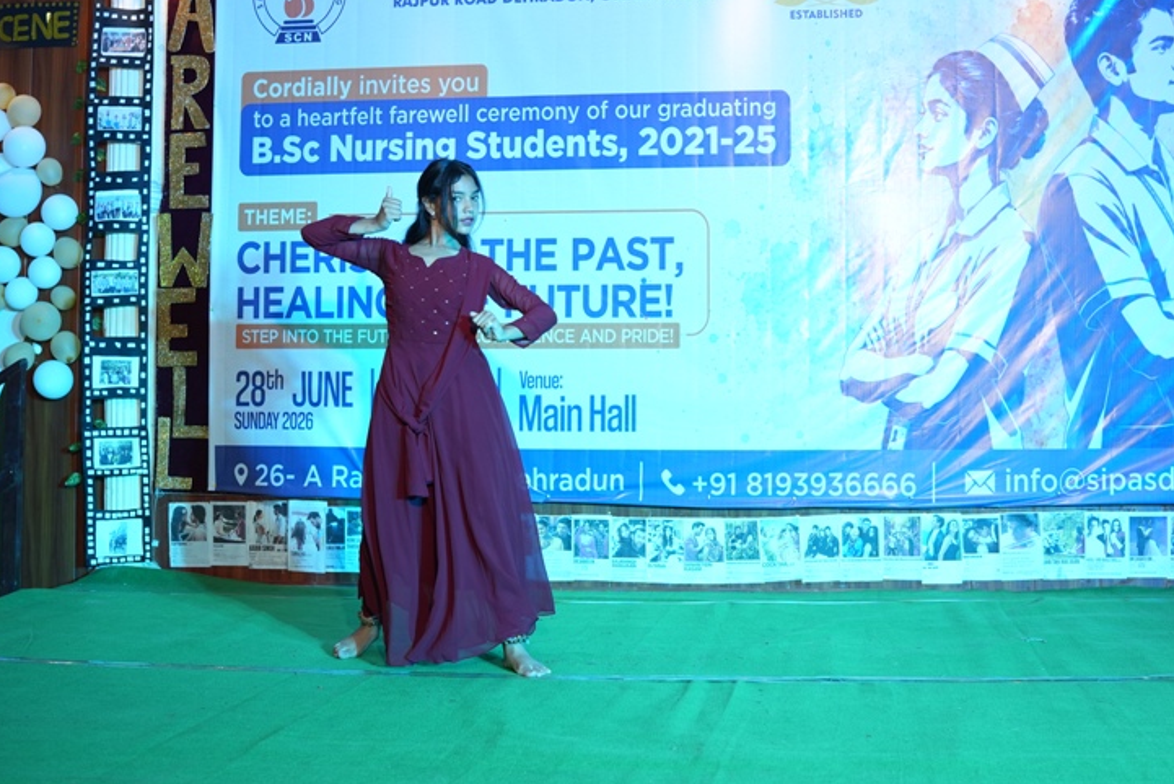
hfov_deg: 38.7
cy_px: 266
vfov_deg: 26.4
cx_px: 704
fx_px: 1663
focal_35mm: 51
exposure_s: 1/125
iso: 320
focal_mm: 35
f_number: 3.2
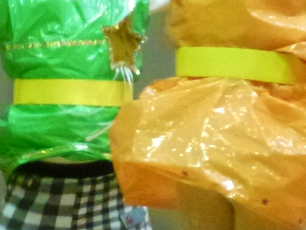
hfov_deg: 3.4
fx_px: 5126
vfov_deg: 2.6
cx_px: 229
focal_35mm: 580
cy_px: 90
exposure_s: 1/15
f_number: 5.3
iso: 800
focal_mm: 25.5
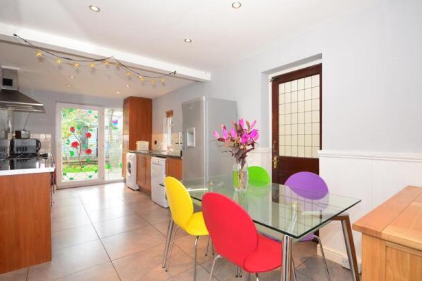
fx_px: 188
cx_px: 217
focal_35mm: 16
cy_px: 134
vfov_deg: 73.7
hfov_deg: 96.7
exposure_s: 1/13
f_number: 5.6
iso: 400
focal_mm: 10
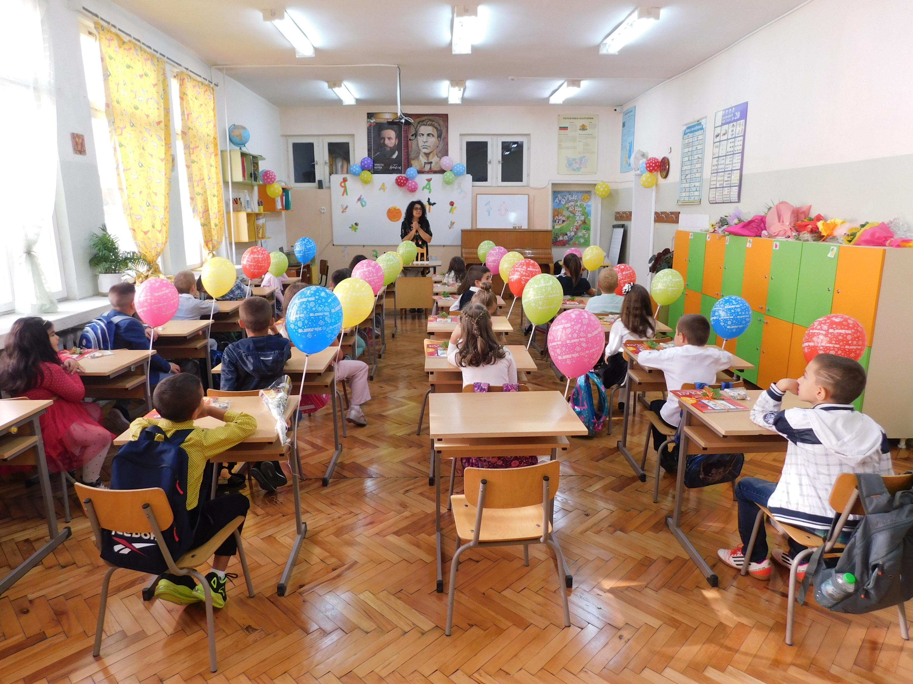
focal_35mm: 23
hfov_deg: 73.9
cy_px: 342
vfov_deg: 58.9
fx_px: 607
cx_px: 456
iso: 125
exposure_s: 1/40
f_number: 3
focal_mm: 4
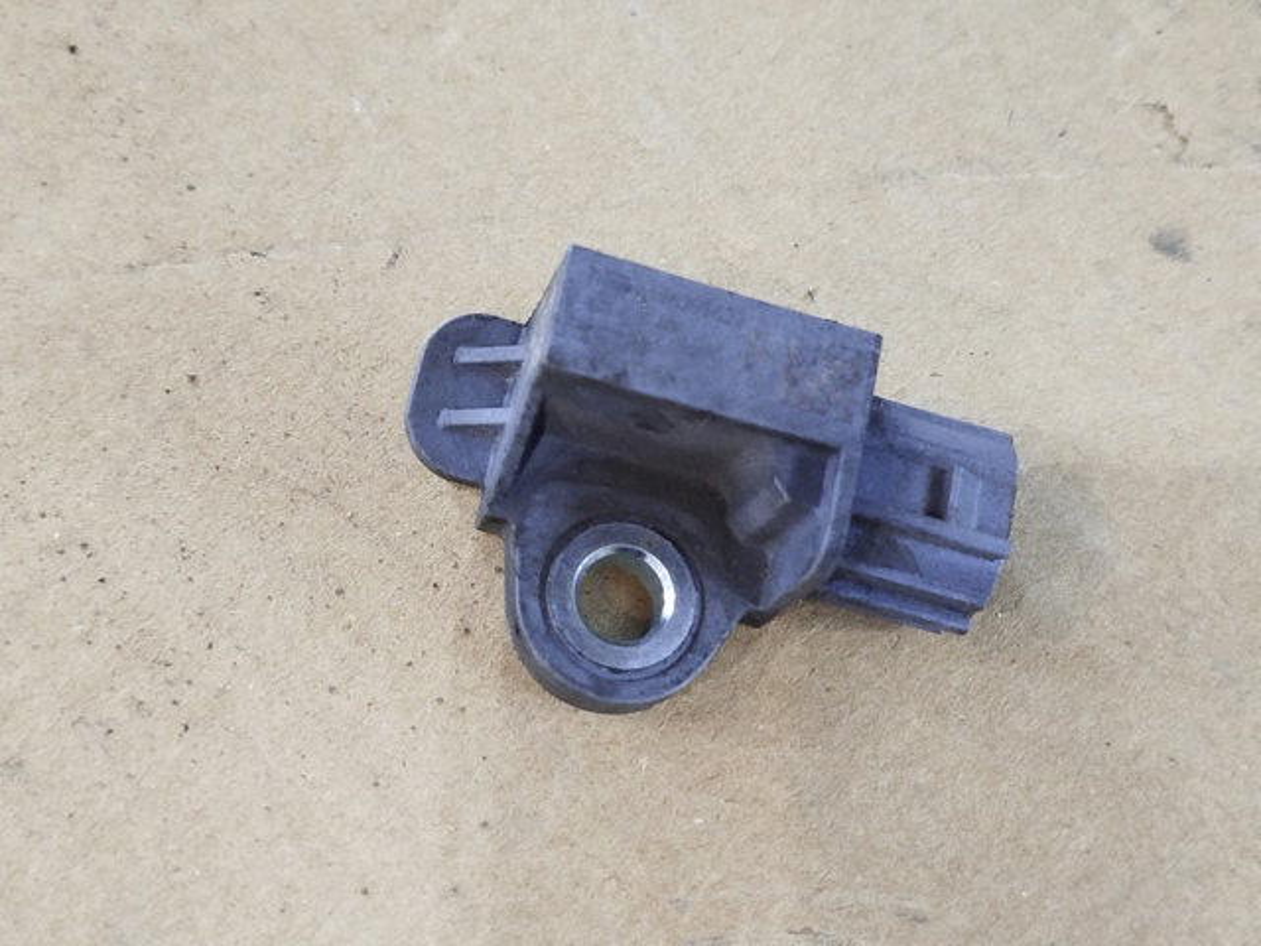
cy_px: 473
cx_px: 630
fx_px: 1749
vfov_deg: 30.3
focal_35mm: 48
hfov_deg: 39.7
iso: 640
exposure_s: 1/33
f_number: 1.7
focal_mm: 5.31
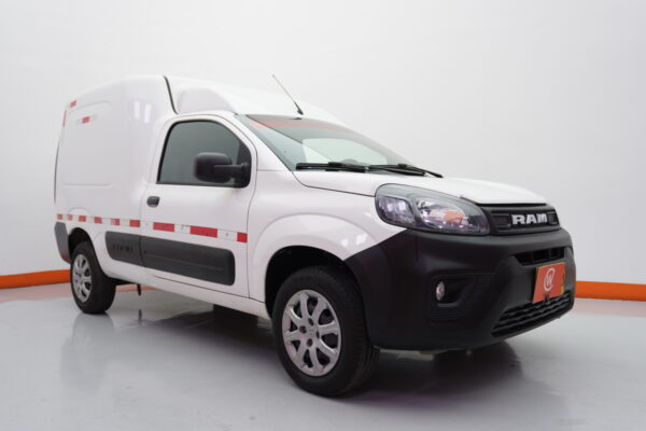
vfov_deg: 43.6
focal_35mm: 30
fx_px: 538
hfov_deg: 61.9
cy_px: 216
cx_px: 323
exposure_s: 1/30
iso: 100
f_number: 4
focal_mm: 20
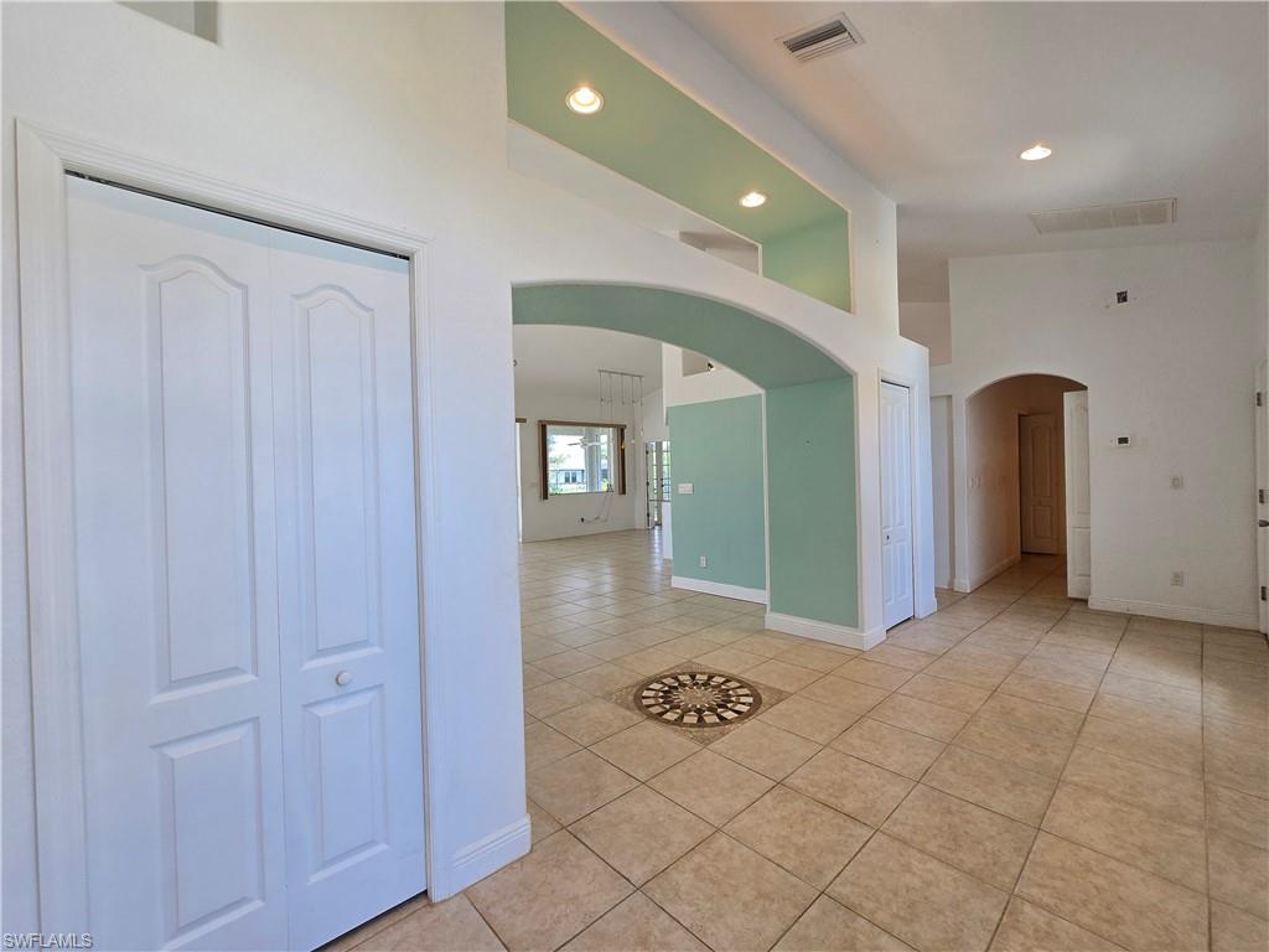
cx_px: 634
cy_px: 476
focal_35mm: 13
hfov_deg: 106.2
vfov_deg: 89.9
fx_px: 477
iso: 80
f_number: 2.2
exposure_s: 1/120
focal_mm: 2.2
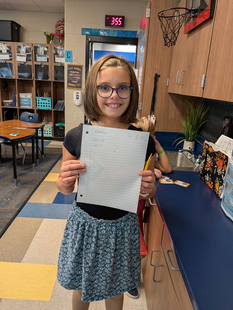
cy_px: 155
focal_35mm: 24
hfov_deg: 56.8
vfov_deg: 71.6
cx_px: 116
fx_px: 215
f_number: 1.7
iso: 584
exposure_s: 1/120
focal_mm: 4.53
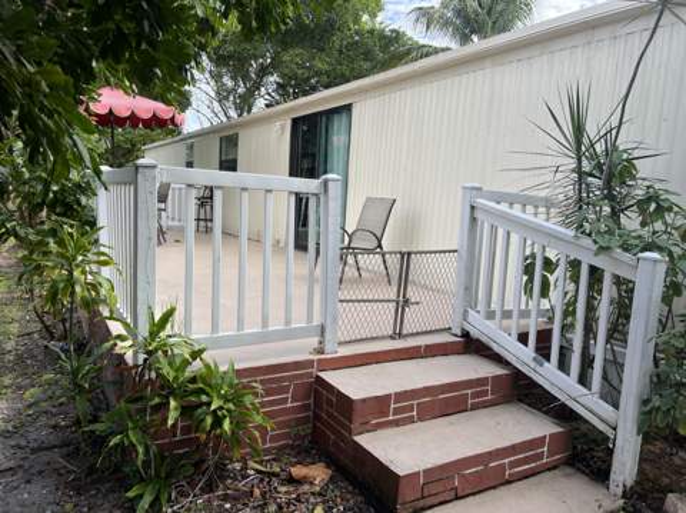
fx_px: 515
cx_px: 343
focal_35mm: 26
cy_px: 256
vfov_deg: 53.0
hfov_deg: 67.4
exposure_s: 1/1196
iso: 50
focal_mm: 5.7
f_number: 1.5
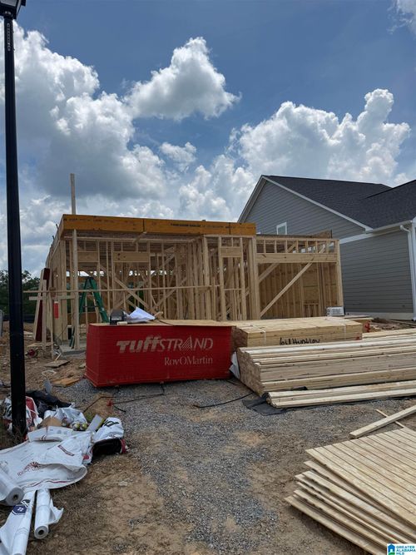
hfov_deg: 56.8
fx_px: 385
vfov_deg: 71.6
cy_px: 278
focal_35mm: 24
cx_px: 208
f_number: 1.78
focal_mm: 6.76
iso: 80
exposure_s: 1/9091
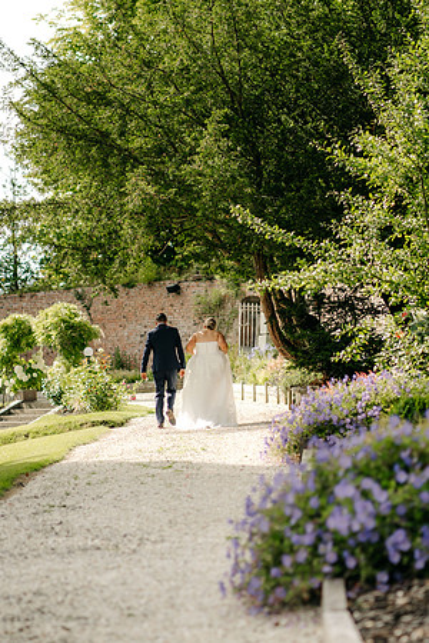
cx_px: 214
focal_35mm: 127
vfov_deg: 16.1
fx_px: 2270
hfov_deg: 10.8
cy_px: 322
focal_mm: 85
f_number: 2
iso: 100
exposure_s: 1/2000
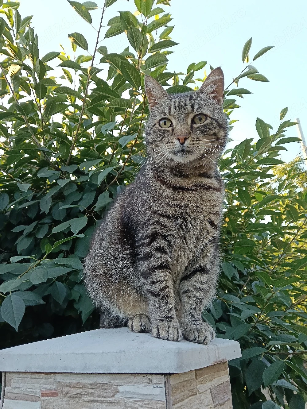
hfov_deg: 51.4
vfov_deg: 65.3
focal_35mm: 27
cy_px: 204
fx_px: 319
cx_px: 154
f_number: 1.8
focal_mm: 3.98
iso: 100
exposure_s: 1/100
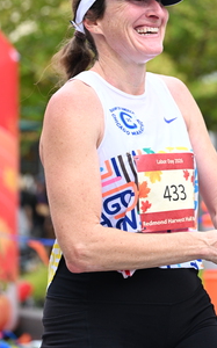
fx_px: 1242
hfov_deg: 10.0
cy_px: 71
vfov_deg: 15.9
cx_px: 148
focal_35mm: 131
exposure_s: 1/1600
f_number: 2.8
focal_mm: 70
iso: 1000
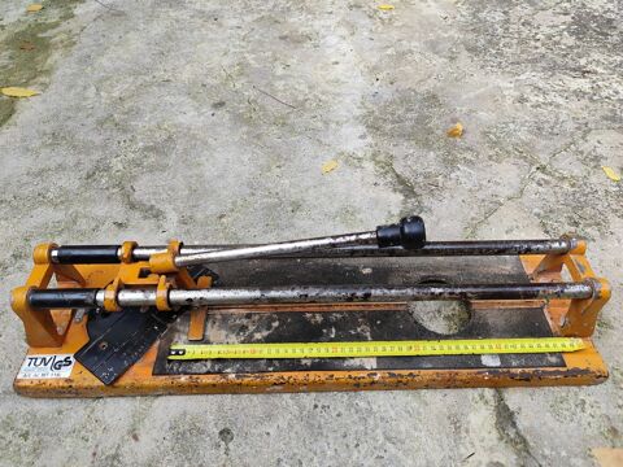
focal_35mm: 23
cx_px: 312
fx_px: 414
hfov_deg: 73.9
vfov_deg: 58.9
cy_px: 234
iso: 50
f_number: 1.65
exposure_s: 1/119
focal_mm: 6.19
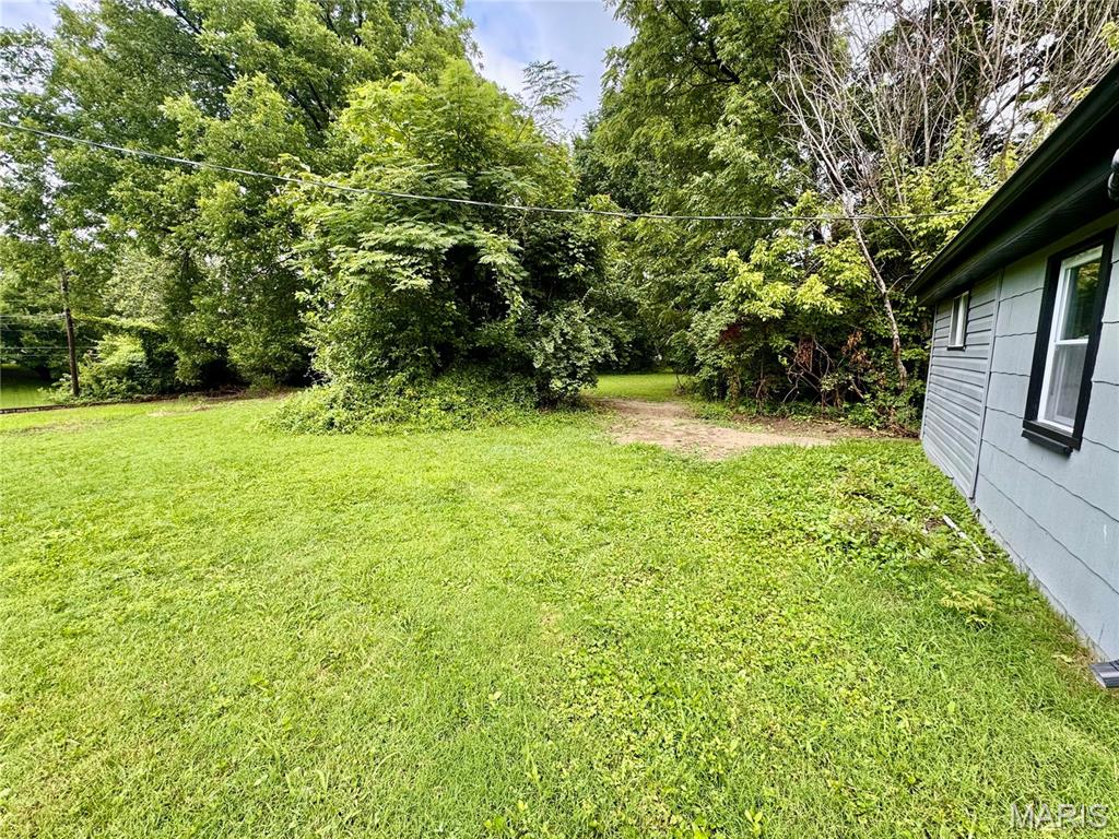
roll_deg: +0.1
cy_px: 420
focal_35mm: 14
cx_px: 560
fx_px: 453
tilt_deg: -8.3
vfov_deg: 85.7
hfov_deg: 102.1
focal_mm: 2.22
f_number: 2.2
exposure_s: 1/278
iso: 40
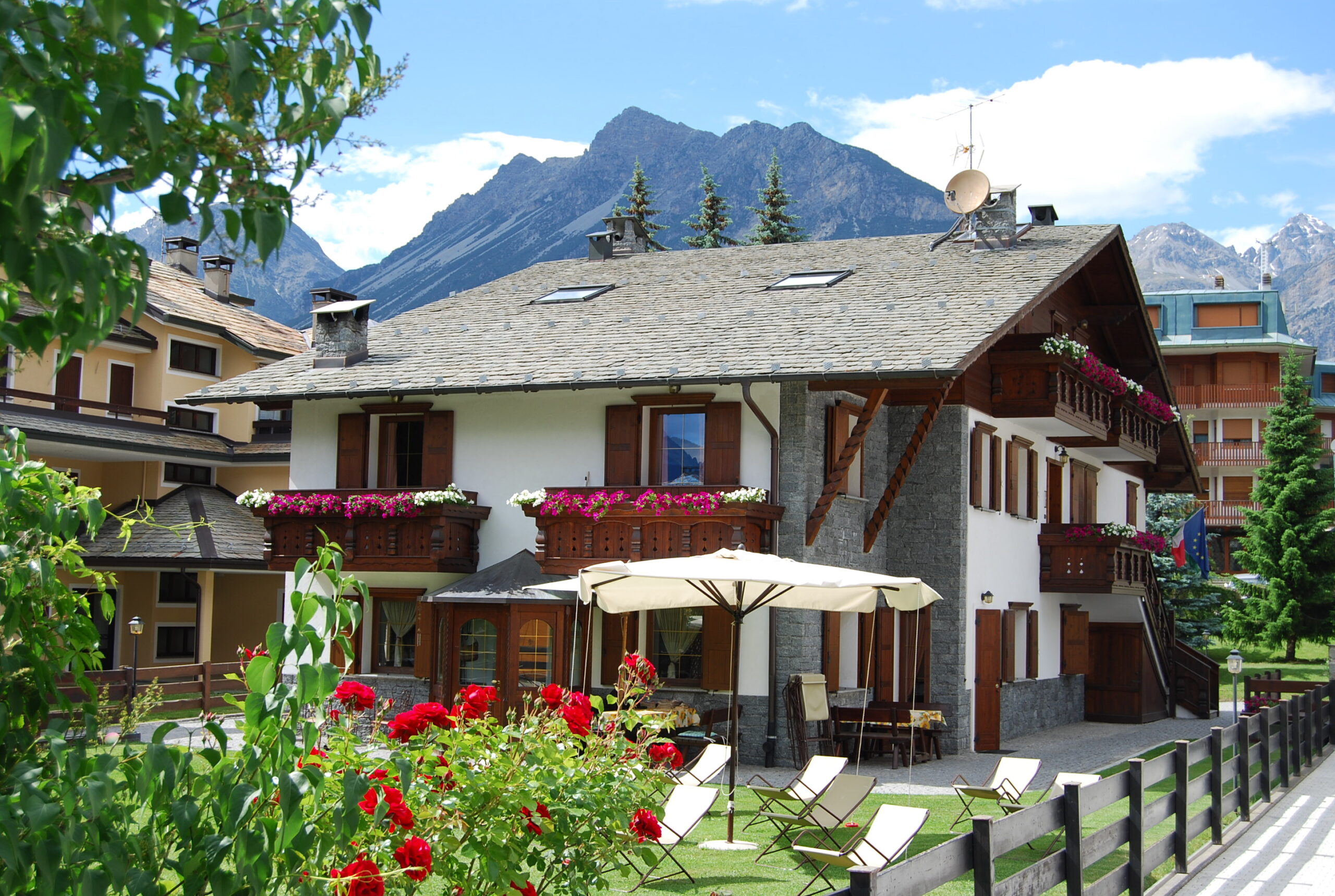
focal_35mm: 46
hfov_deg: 42.2
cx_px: 668
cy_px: 448
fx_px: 1728
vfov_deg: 29.1
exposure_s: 1/200
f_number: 7.1
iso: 100
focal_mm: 31
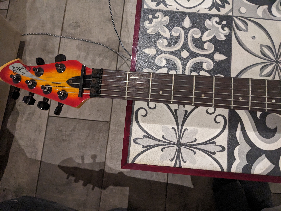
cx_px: 140
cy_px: 106
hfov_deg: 65.3
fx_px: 219
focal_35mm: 27
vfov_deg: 51.4
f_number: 1.73
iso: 1213
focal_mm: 4.38
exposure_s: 1/17.1
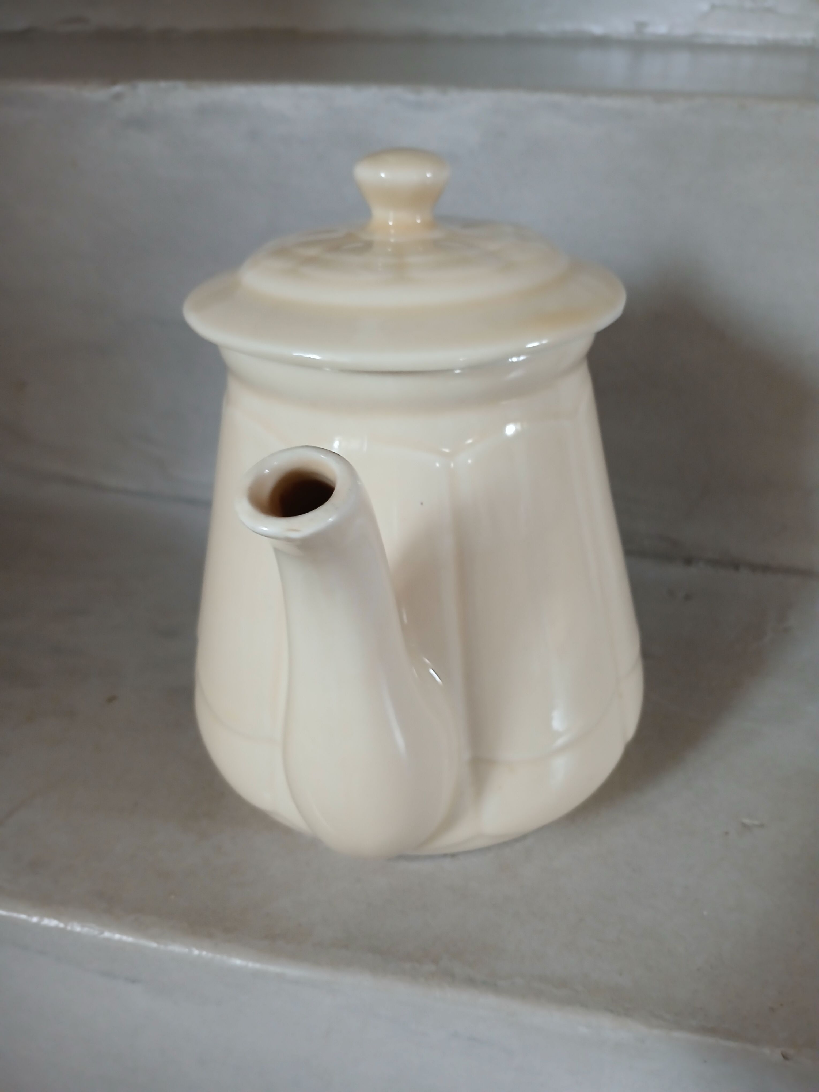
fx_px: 820
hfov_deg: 53.1
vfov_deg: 67.3
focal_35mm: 26
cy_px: 546
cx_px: 410
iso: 320
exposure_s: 1/25
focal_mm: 3.98
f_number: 1.8
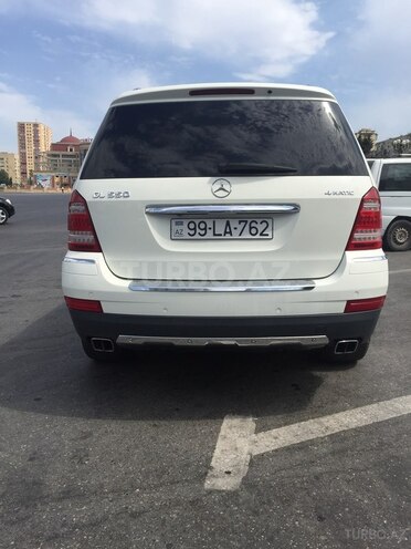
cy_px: 274
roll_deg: -1.3
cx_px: 206
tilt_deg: -8.0
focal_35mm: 29
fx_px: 459
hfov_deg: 48.2
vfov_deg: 61.7
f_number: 2.2
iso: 32
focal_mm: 4.15
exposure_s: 1/2326
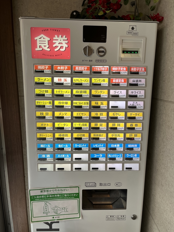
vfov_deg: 67.3
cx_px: 87
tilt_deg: -10.0
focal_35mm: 26
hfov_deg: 53.1
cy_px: 116
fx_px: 174
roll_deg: +0.8
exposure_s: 1/147
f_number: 1.6
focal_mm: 5.1
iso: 32
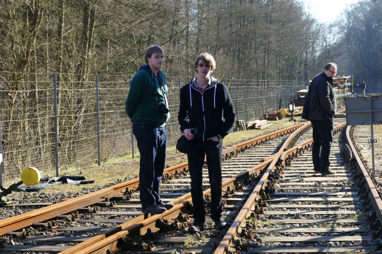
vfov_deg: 15.5
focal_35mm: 88
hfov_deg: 23.1
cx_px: 193
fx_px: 934
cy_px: 125
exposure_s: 1/80
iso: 125
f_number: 3.7
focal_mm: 29.59
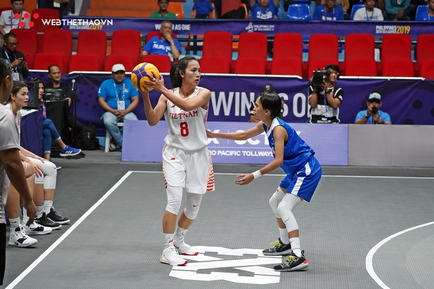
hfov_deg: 14.2
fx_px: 1748
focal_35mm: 145
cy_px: 144
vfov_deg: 9.5
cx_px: 217
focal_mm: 145
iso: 8000
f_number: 5
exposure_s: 1/1000
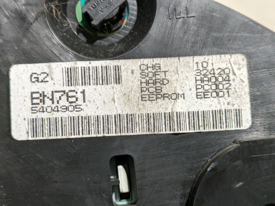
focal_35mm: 51
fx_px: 405
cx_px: 138
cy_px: 103
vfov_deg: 28.6
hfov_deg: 37.5
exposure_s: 1/100
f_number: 1.89
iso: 309
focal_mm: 5.43
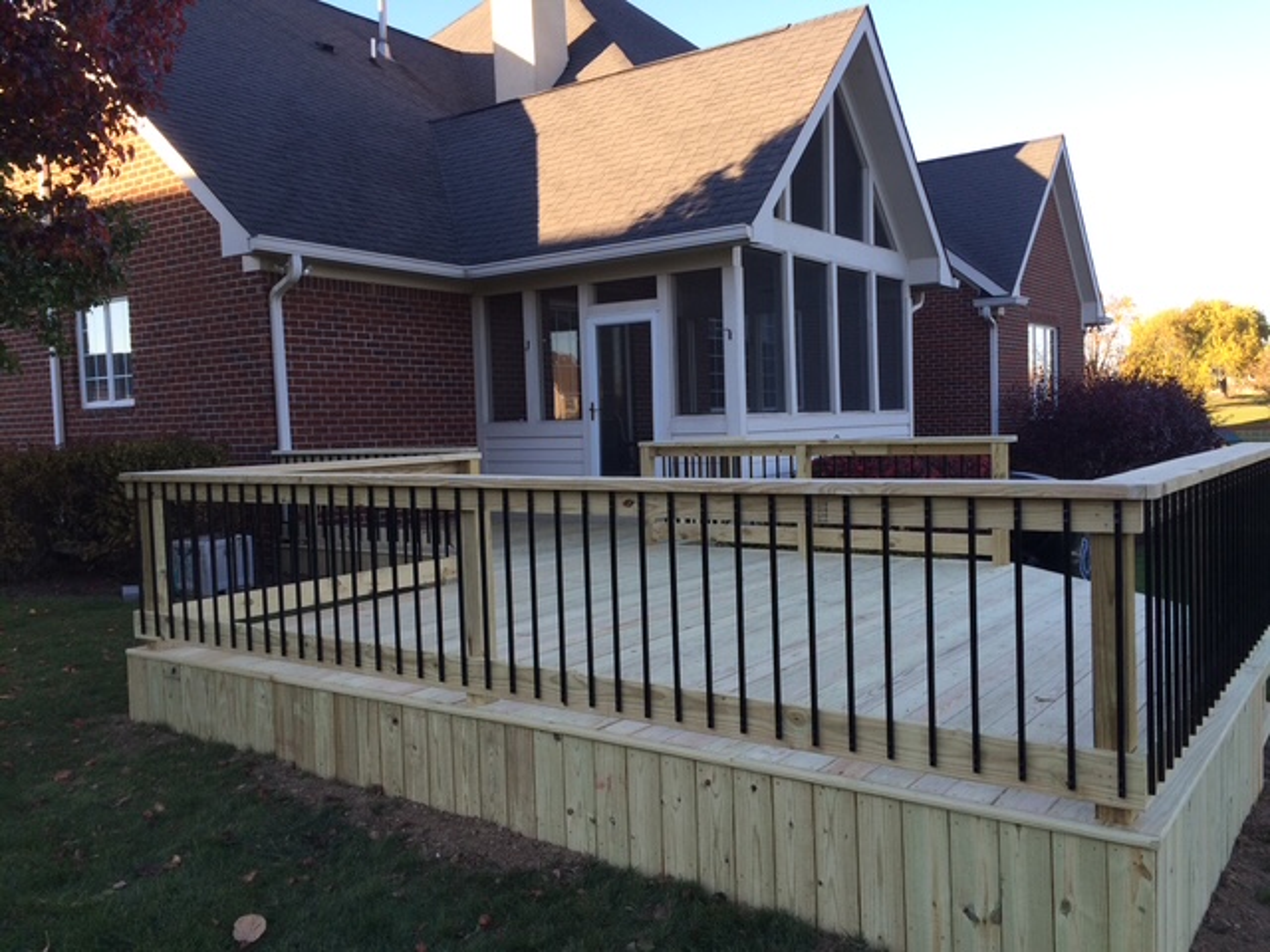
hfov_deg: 61.7
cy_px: 476
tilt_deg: -3.3
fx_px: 1064
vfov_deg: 48.2
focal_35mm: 29
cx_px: 635
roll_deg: +2.2
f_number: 2.2
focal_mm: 4.15
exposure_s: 1/287
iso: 32
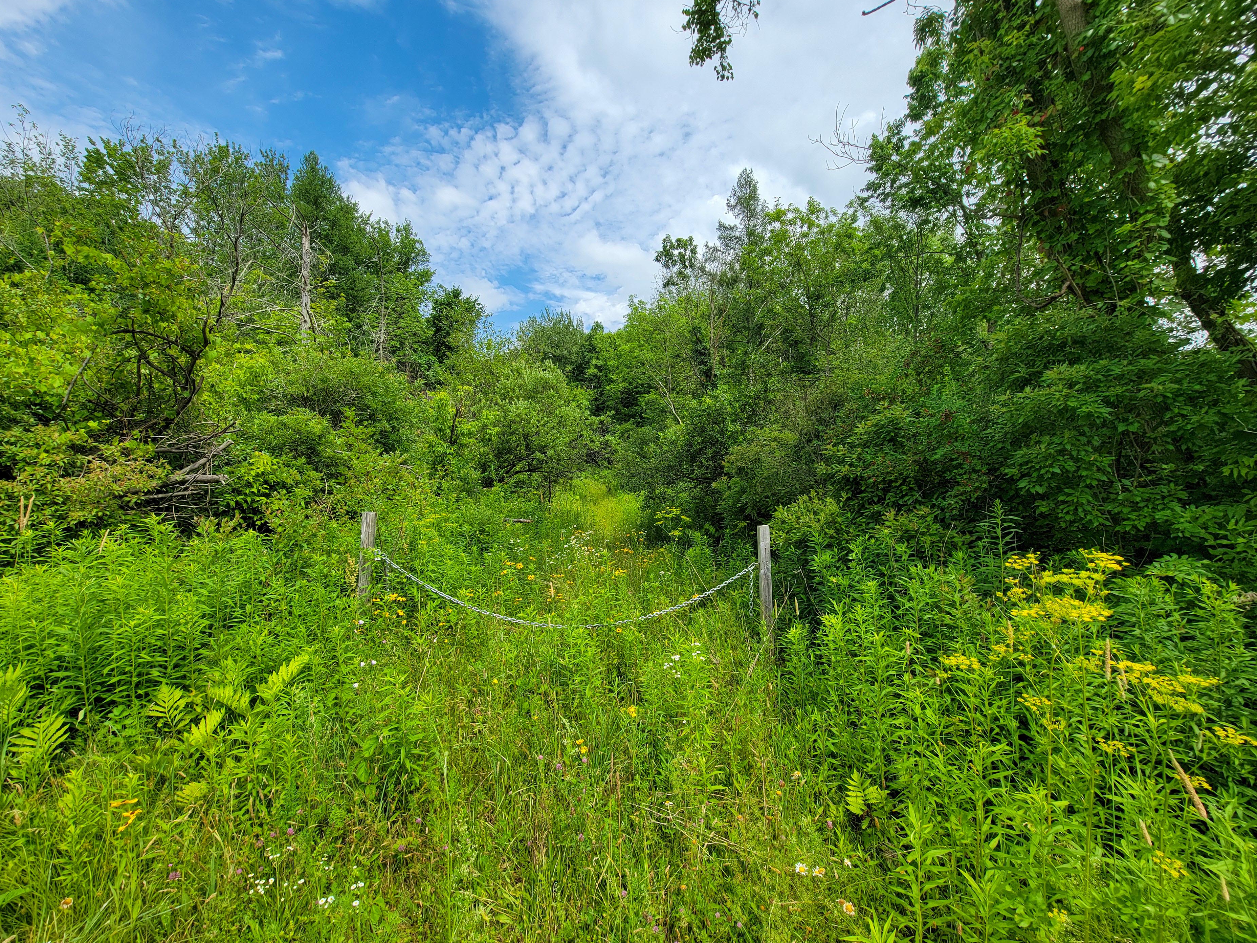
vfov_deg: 85.7
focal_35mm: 14
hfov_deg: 102.0
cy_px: 476
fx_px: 508
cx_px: 596
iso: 50
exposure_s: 1/1500
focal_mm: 2.2
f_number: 2.2
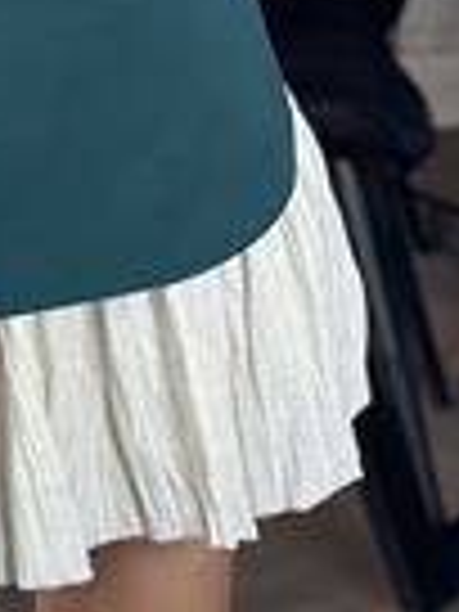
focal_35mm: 178
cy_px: -333
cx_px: -72
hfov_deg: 8.3
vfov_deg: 10.7
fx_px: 3147
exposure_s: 1/60
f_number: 1.78
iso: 200
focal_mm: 6.86
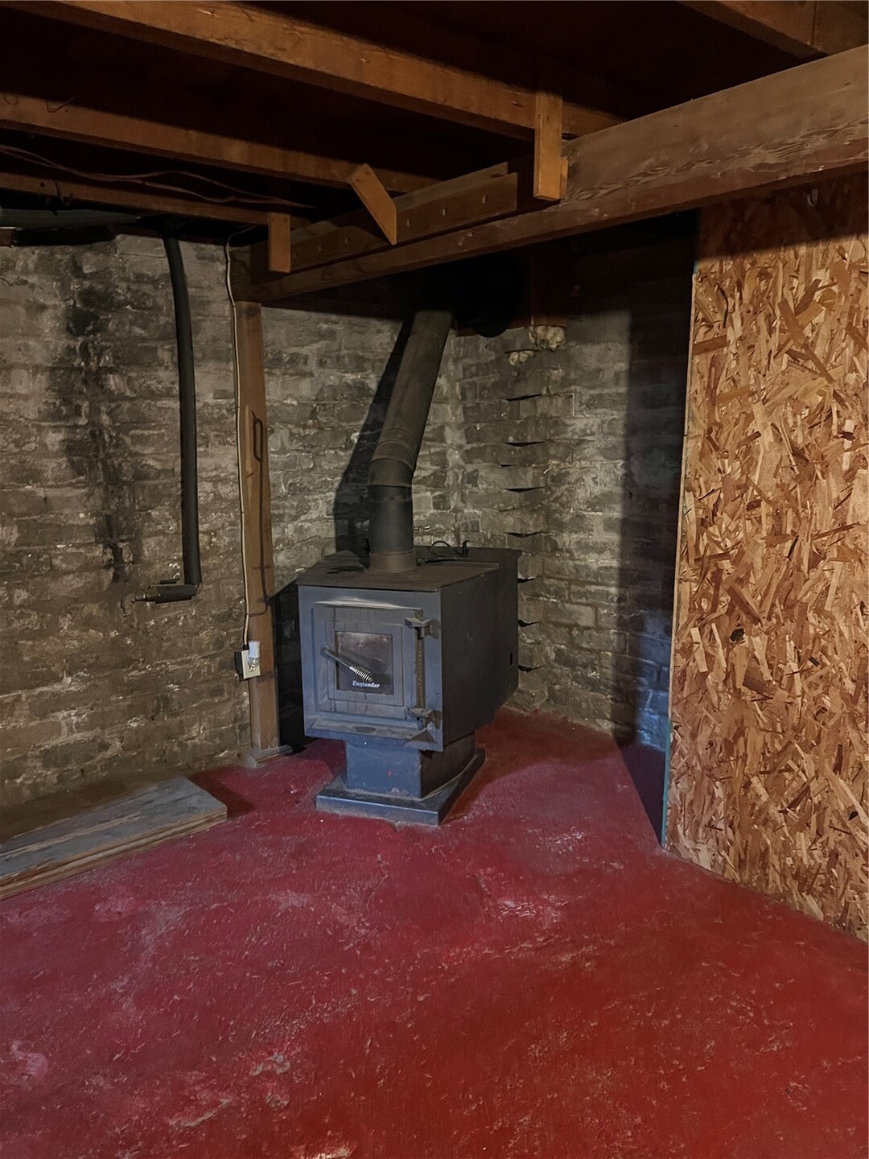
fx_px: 870
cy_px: 580
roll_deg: +0.8
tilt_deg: -10.5
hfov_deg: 53.1
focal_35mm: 26
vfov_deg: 67.3
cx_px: 434
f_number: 1.5
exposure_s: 1/30
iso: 1000
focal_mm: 5.7
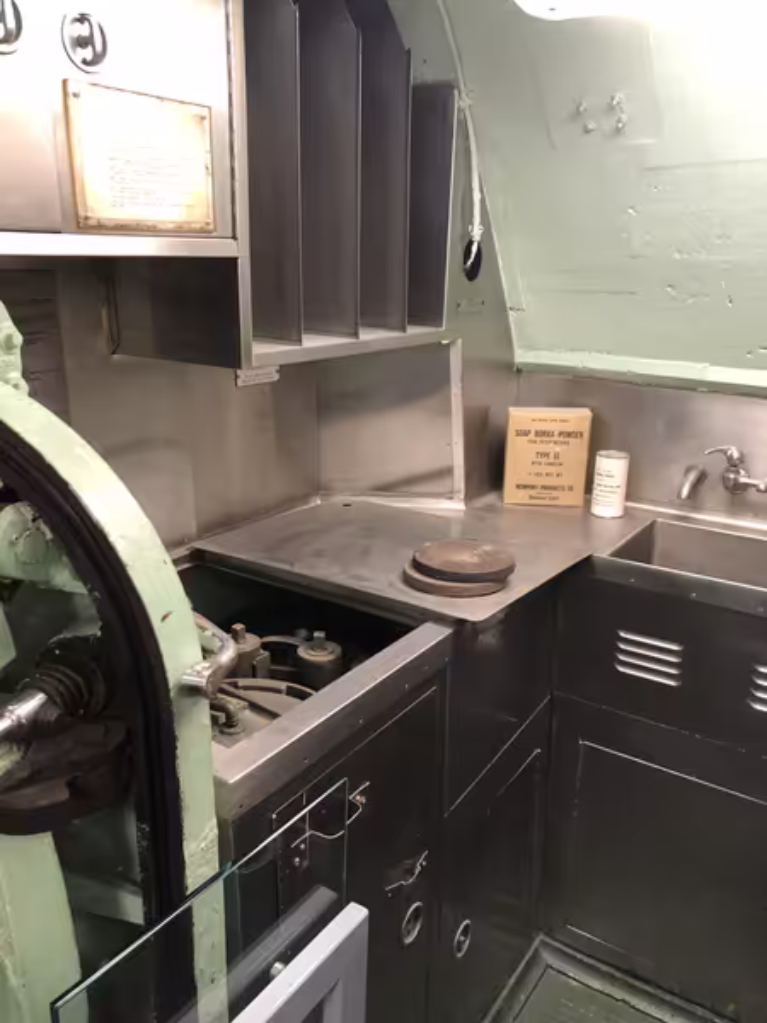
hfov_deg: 49.7
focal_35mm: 28
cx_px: 384
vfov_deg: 63.4
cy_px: 512
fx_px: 827
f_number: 1.8
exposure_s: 1/15
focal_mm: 3.99
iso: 80
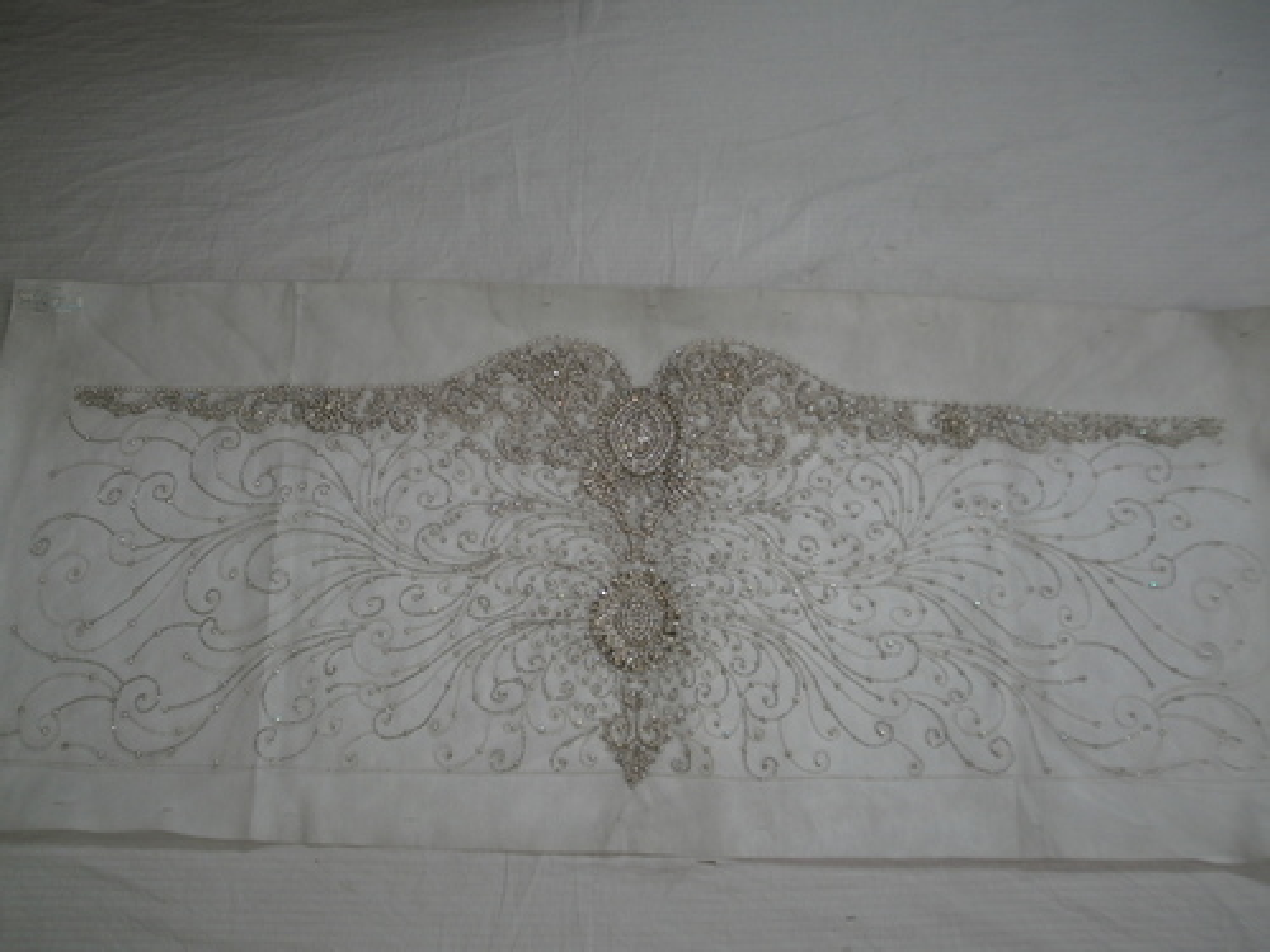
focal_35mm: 31
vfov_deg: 45.4
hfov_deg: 58.4
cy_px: 476
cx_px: 635
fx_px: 1137
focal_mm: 5.45
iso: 100
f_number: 2.9
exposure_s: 1/30
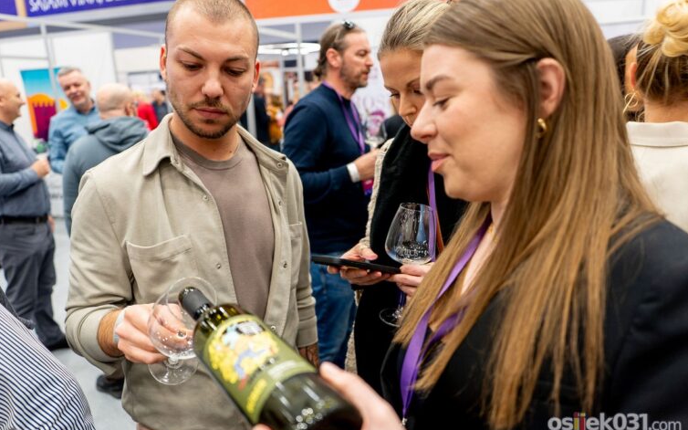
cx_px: 344
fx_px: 506
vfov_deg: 46.0
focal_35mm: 27
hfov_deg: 68.4
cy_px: 219
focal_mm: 26
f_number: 2.8
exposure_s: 1/125
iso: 1600
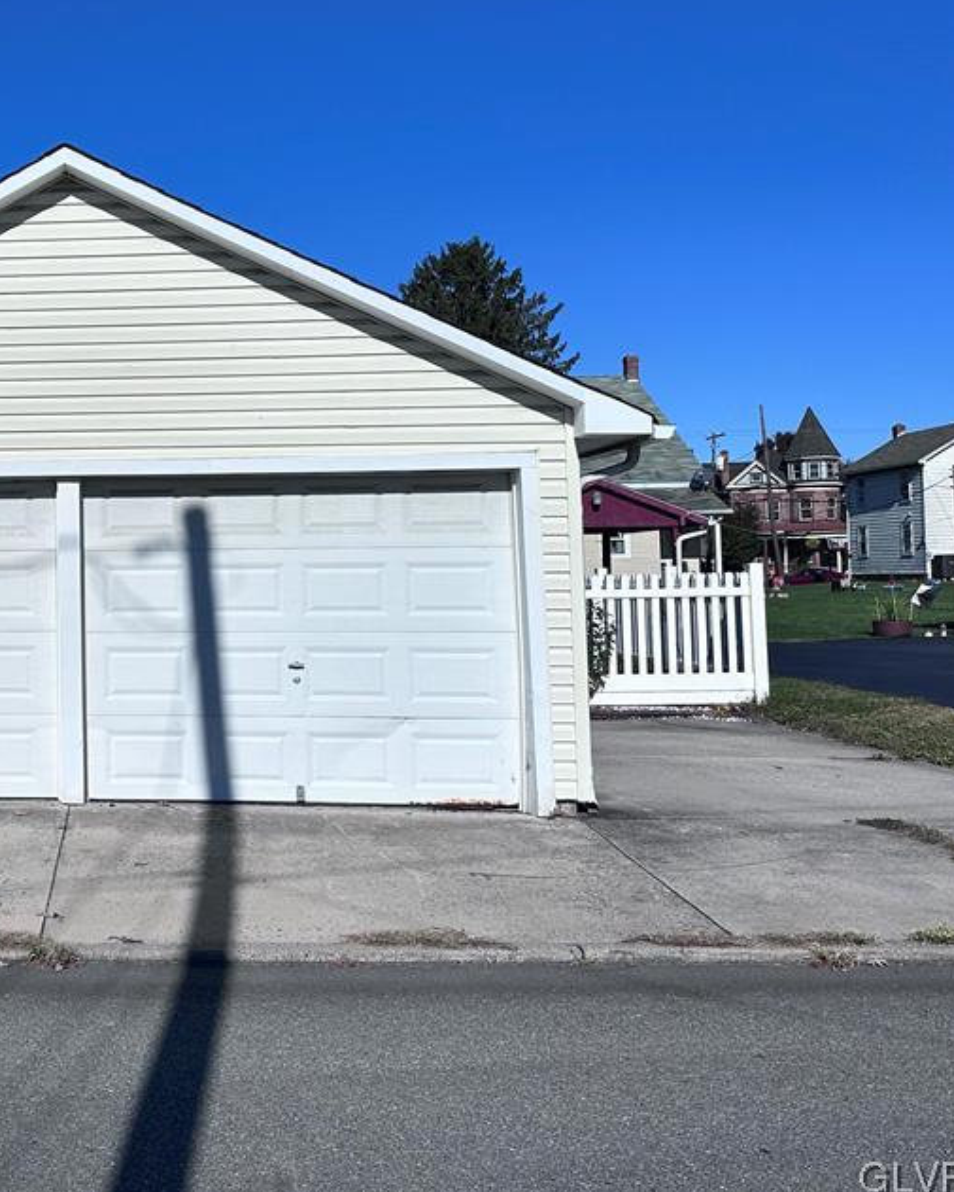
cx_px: 11
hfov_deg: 35.6
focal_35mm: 38
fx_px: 1341
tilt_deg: +0.8
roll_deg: +0.2
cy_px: 495
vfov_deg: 47.7
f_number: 1.78
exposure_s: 1/15625
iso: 80
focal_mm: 6.86
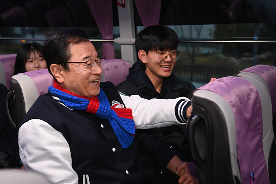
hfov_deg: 41.1
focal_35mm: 48
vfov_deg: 28.1
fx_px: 368
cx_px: 138
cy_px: 92
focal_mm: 48
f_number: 3.5
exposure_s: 1/60
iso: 800
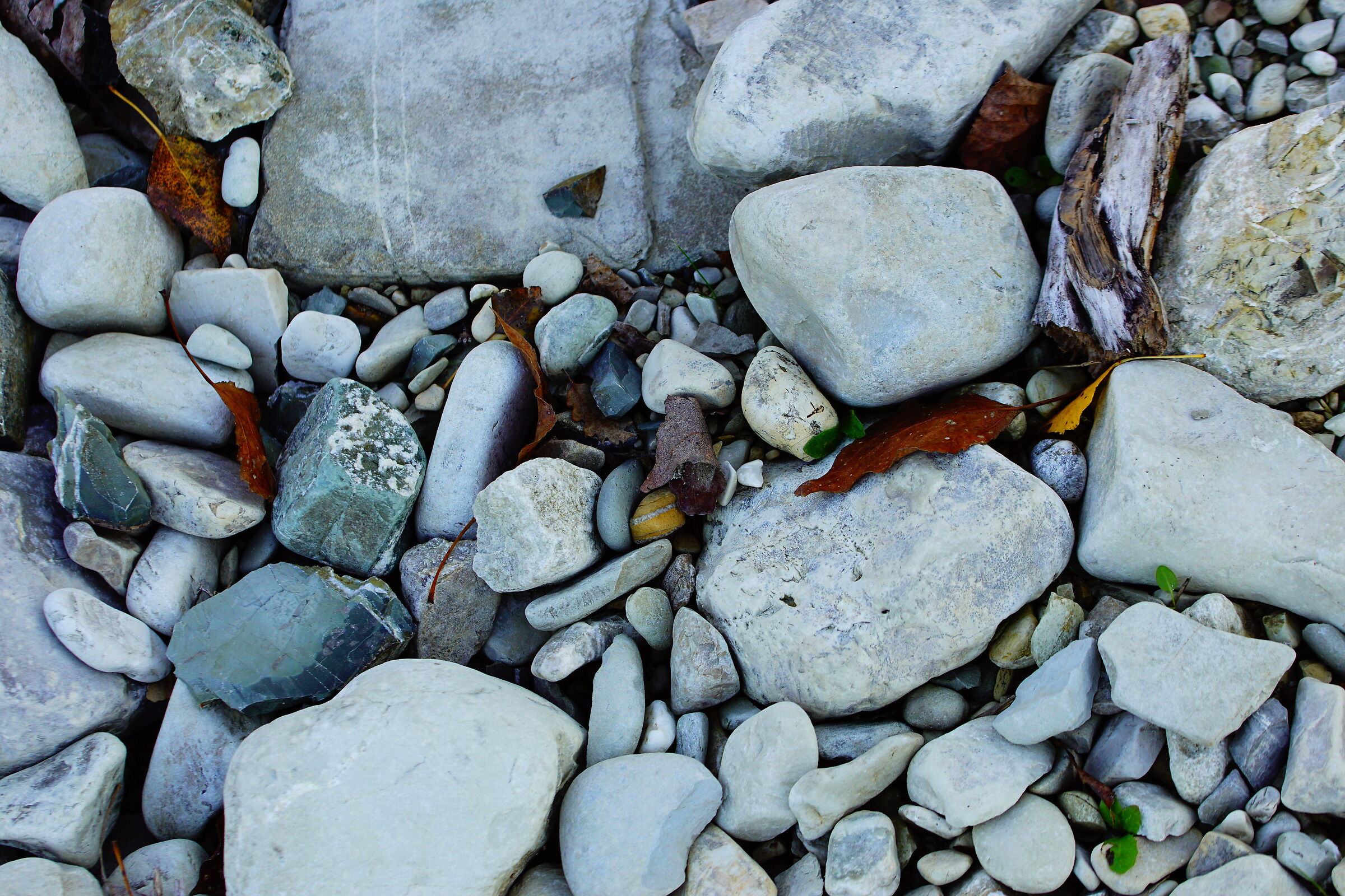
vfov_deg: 15.2
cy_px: 448
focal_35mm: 90
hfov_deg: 22.6
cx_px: 672
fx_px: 3362
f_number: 4.5
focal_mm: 60
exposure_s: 1/90
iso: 125
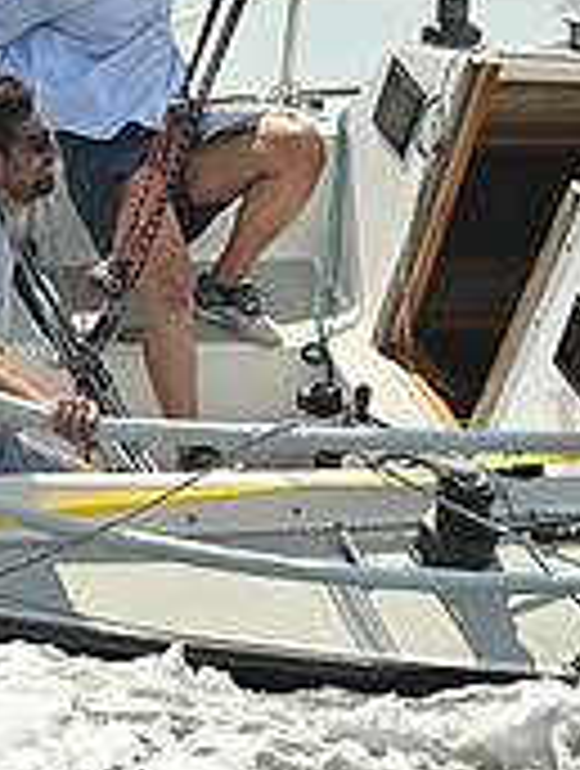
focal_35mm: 293
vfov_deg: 6.7
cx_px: 319
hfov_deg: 5.1
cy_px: 191
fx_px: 6521
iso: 320
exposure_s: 1/1250
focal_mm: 90
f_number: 10
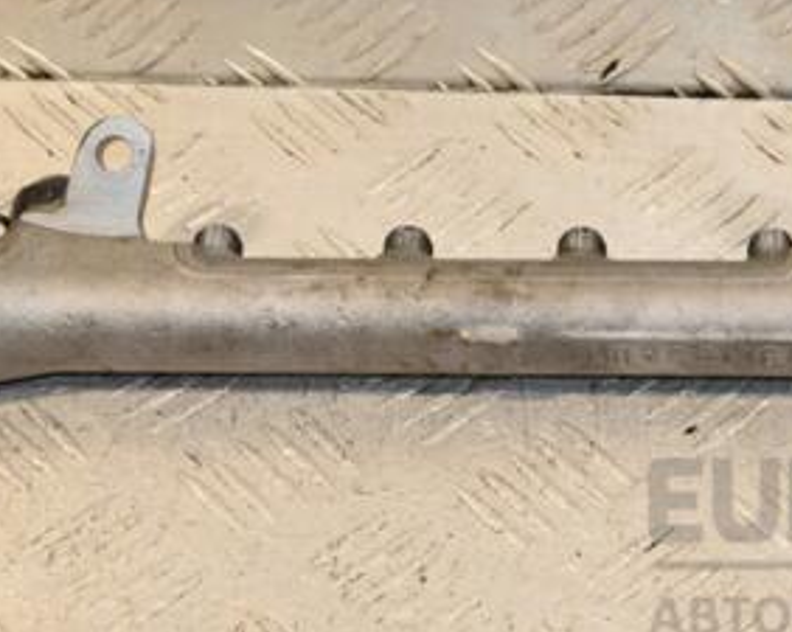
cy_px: 126
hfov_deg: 13.4
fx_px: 3372
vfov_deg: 10.7
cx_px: 595
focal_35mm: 144
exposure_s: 1/200
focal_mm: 48
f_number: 8
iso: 800
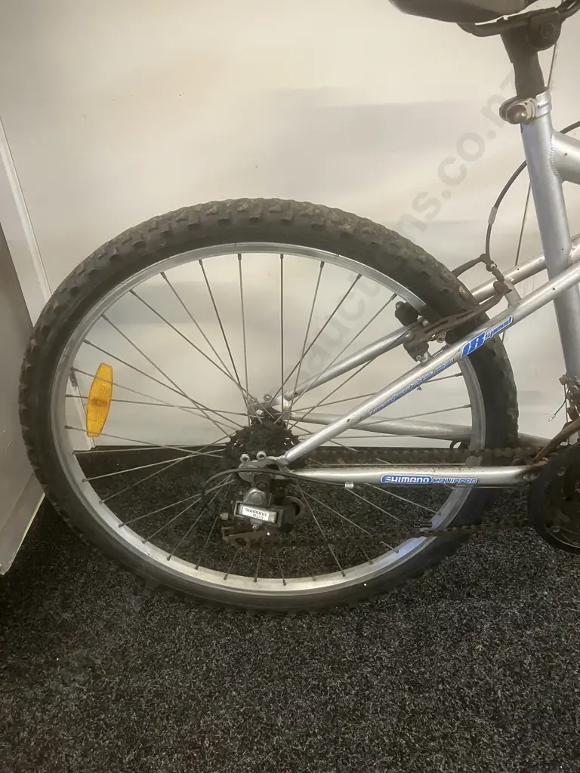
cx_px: 290
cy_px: 386
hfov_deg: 49.7
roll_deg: +4.7
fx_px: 626
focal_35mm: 28
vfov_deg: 63.4
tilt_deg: -34.0
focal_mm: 3.99
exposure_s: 1/50
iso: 320
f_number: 1.8
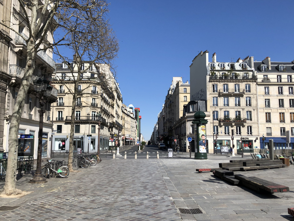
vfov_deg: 45.4
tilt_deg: +7.2
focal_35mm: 31
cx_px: 151
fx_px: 263
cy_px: 118
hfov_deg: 58.3
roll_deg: +0.7
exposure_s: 1/2558
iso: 20
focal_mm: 4
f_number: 1.8
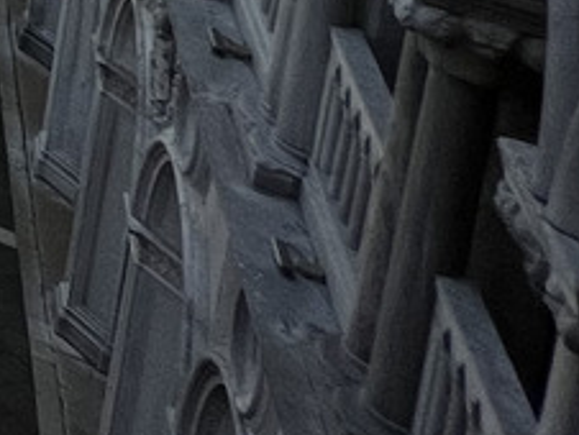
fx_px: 1540
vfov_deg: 10.8
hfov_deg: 10.4
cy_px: -878
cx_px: -1314
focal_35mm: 92
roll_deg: -1.4
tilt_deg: -8.2
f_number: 1.8
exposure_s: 1/3922
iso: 40
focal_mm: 1.57
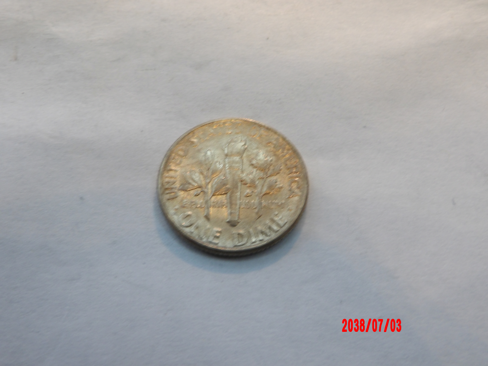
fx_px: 592
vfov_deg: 34.3
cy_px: 183
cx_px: 244
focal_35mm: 42
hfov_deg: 44.8
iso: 237
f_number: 4.9
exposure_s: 1/15
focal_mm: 7.6
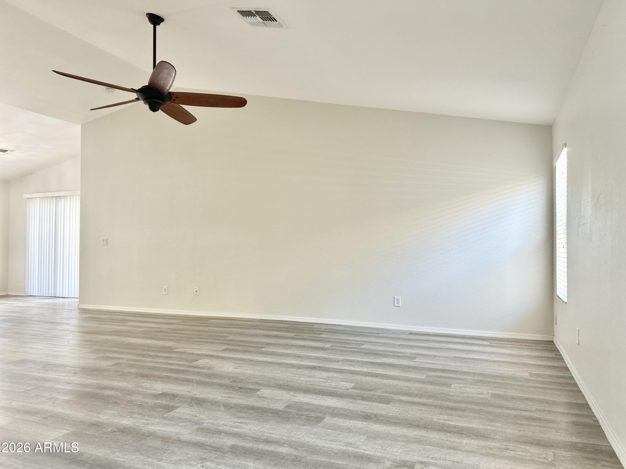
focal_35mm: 26
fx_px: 470
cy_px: 234
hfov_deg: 67.3
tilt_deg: +1.2
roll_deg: +0.3
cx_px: 313
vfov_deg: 53.1
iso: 100
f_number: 1.5
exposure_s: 1/60
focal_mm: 5.7
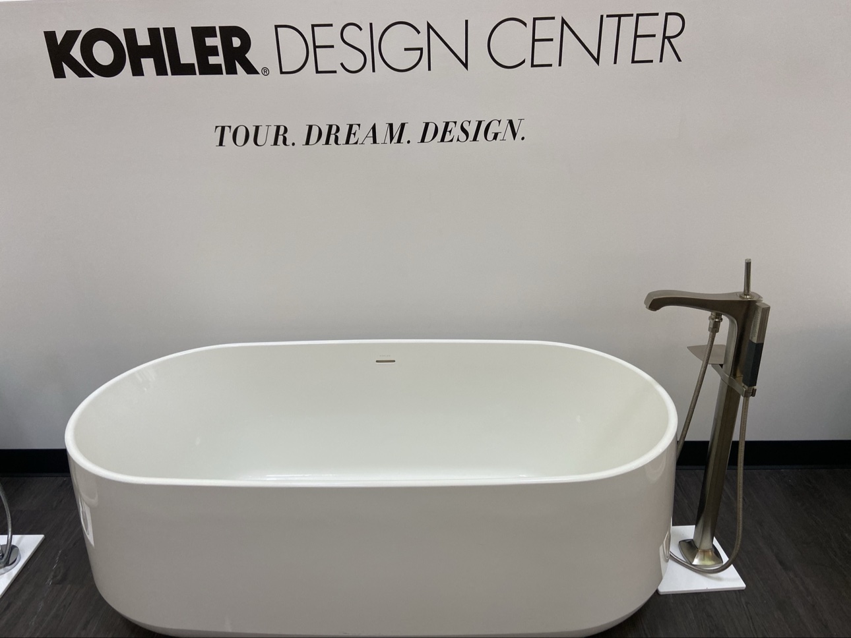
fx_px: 639
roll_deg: +1.4
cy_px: 319
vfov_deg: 53.1
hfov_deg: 67.3
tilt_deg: -23.8
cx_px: 426
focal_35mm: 26
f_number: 1.8
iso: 125
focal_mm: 4.25
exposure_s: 1/60
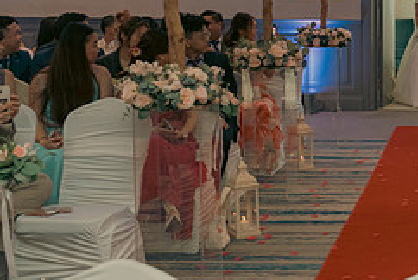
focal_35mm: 79
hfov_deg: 23.7
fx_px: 918
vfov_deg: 17.2
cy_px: 54
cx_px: 485
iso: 2500
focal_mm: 33
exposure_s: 1/160
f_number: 3.5
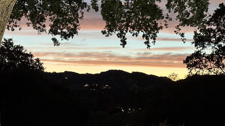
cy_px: 99
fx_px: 489
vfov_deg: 14.7
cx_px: 96
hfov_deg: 25.9
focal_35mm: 82
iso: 320
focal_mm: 5.96
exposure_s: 1/24
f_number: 1.6
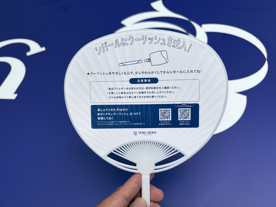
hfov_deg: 67.3
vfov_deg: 53.1
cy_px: 104
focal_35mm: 26
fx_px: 207
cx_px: 138
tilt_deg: -48.7
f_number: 1.6
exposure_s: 1/618
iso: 50
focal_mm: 5.96
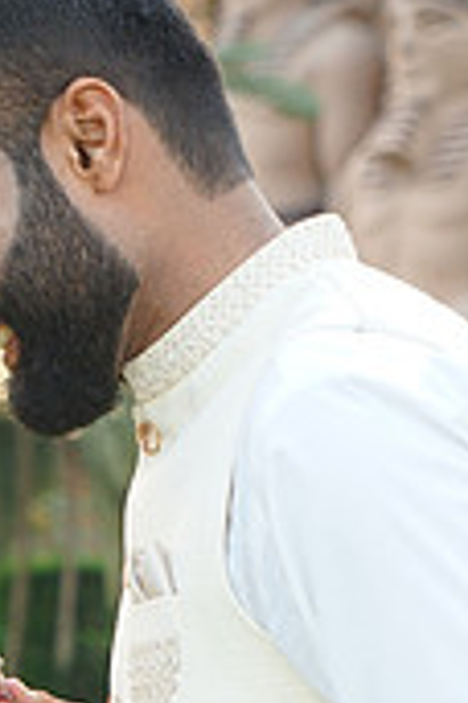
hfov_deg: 8.0
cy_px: 563
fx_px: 3315
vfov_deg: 12.0
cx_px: -35
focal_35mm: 170
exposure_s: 1/200
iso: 320
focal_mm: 50
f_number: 4
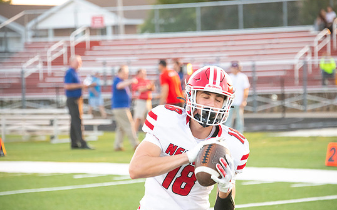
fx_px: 1919
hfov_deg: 10.0
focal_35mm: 209
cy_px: 114
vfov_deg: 6.3
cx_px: 174
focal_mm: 190
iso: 4000
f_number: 5.6
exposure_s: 1/800
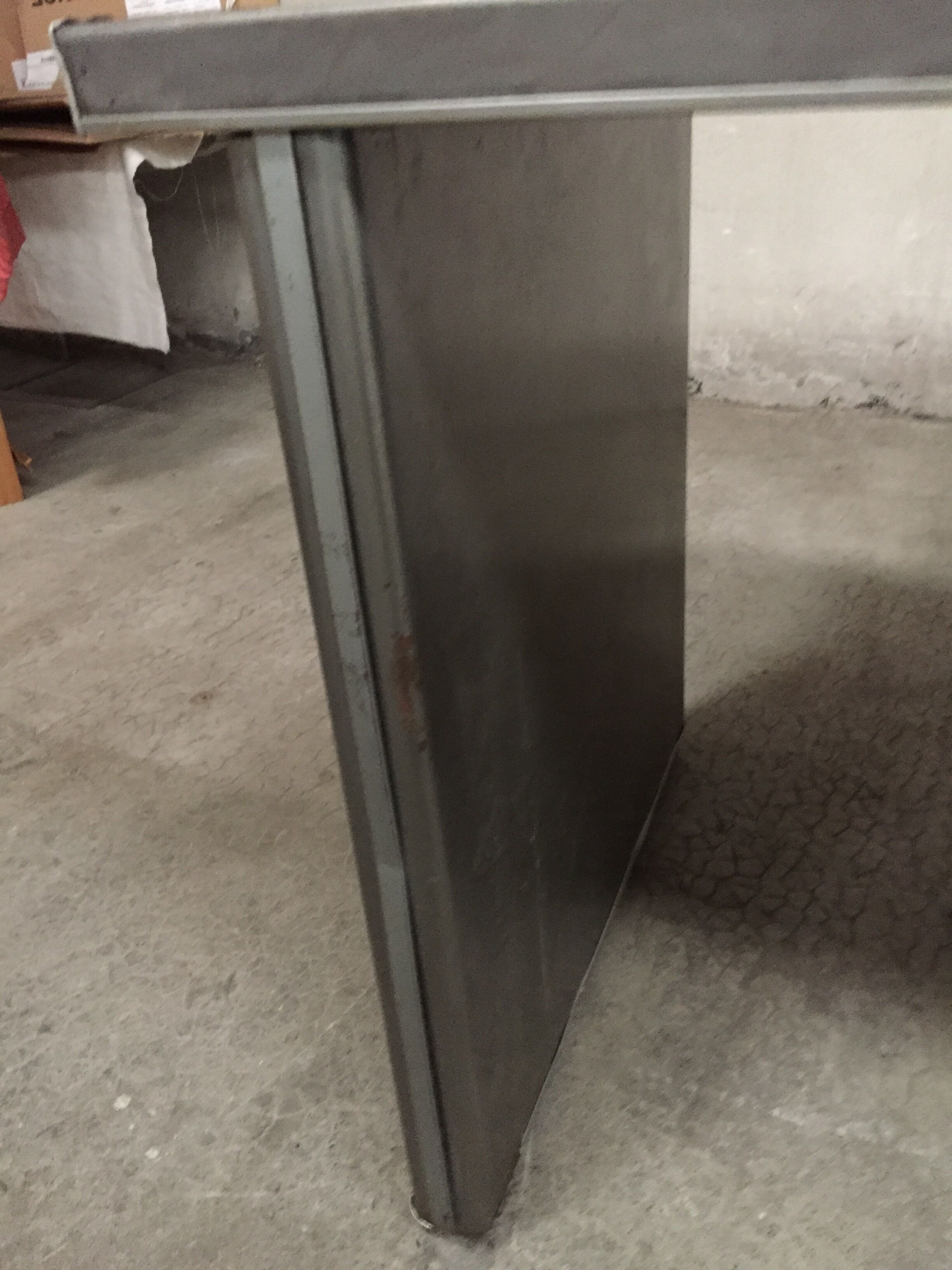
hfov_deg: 48.2
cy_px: 635
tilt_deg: -29.3
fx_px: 1063
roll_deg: +1.9
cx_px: 476
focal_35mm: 29
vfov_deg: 61.7
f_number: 2.2
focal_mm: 4.15
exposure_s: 1/17
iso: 500
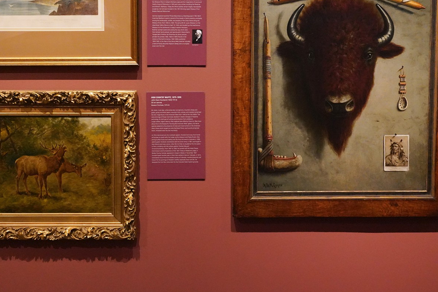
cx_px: 194
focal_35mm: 59
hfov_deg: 33.9
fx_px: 718
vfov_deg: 22.9
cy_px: 94
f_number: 5
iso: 8000
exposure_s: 1/100
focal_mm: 35
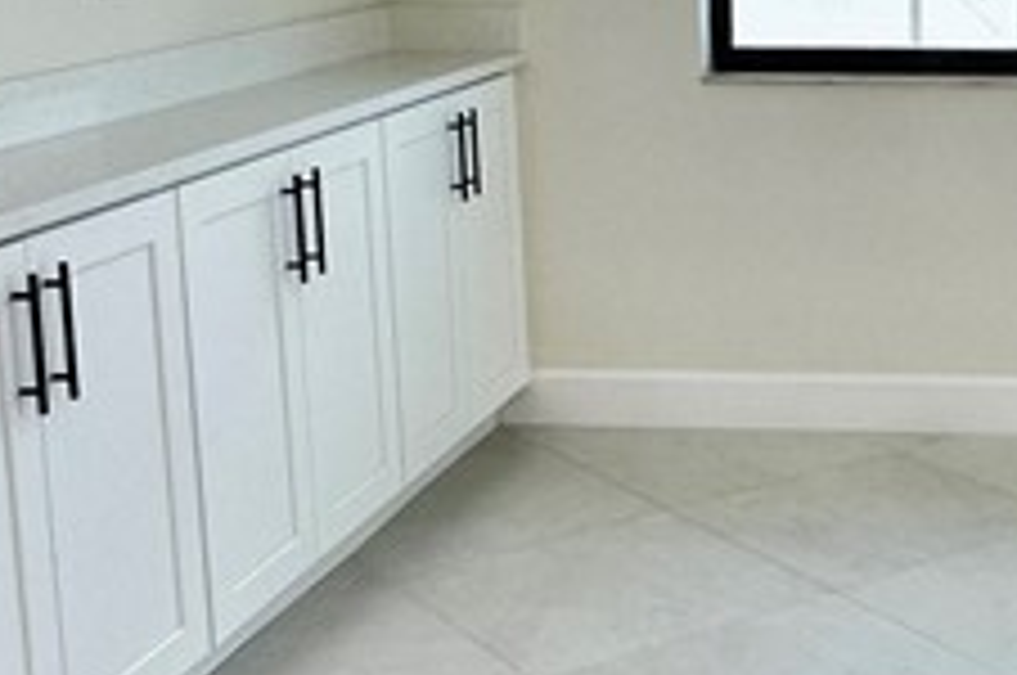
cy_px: 189
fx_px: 1862
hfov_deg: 28.2
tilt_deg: -10.5
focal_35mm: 66
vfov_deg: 20.4
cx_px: 1082
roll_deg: +1.1
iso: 125
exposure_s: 1/120
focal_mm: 2.22
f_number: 2.2
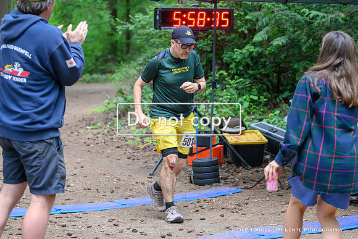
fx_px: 890
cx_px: 154
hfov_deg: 22.7
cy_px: 113
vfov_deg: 15.3
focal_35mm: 90
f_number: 2.8
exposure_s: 1/640
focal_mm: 70
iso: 3600
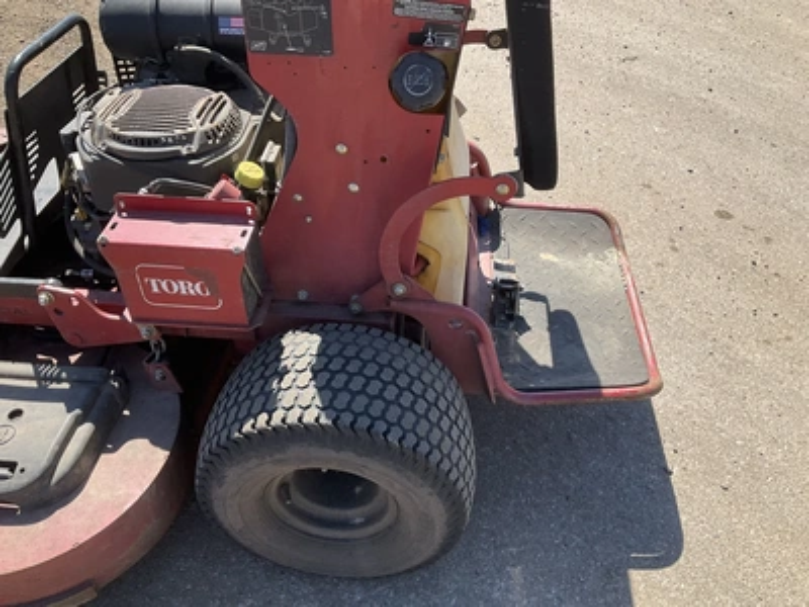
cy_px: 304
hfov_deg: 61.7
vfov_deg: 48.2
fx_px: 678
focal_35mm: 29
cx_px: 404
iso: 25
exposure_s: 1/869
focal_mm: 3
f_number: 1.8
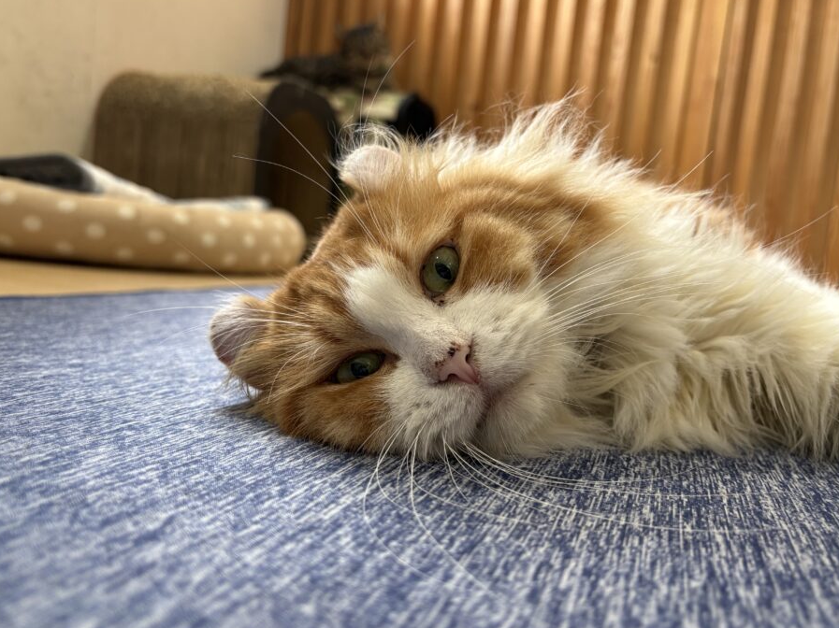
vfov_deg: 48.2
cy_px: 315
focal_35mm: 29
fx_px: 703
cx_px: 433
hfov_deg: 61.7
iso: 125
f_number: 1.6
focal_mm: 5.96
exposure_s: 1/85
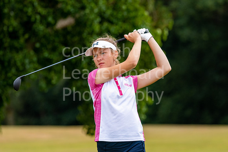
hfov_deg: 4.6
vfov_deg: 3.1
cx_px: 114
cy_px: 76
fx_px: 2848
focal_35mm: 450
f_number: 5
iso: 250
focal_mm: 300
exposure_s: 1/1000
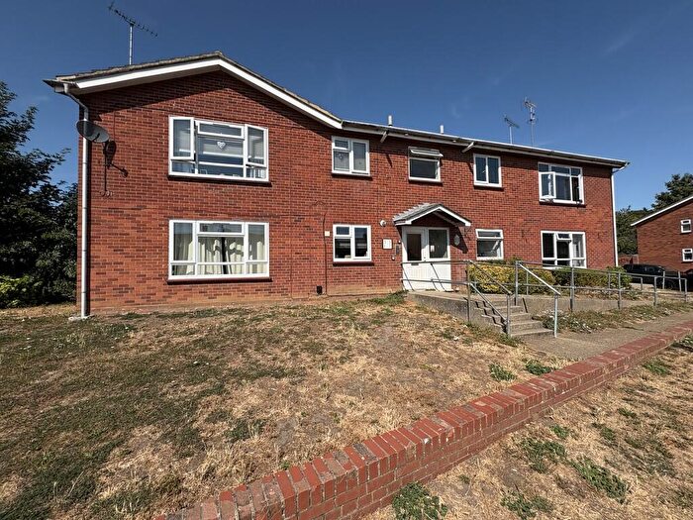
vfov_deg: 85.7
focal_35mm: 14
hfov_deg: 102.1
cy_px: 260
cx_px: 346
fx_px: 280
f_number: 2.2
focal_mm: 2.22
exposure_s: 1/2584
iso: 50
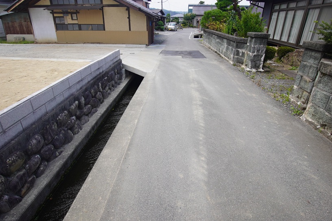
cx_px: 168
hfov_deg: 90.0
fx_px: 166
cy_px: 91
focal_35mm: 18
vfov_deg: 66.9
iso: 100
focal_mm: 10
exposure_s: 1/125
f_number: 9
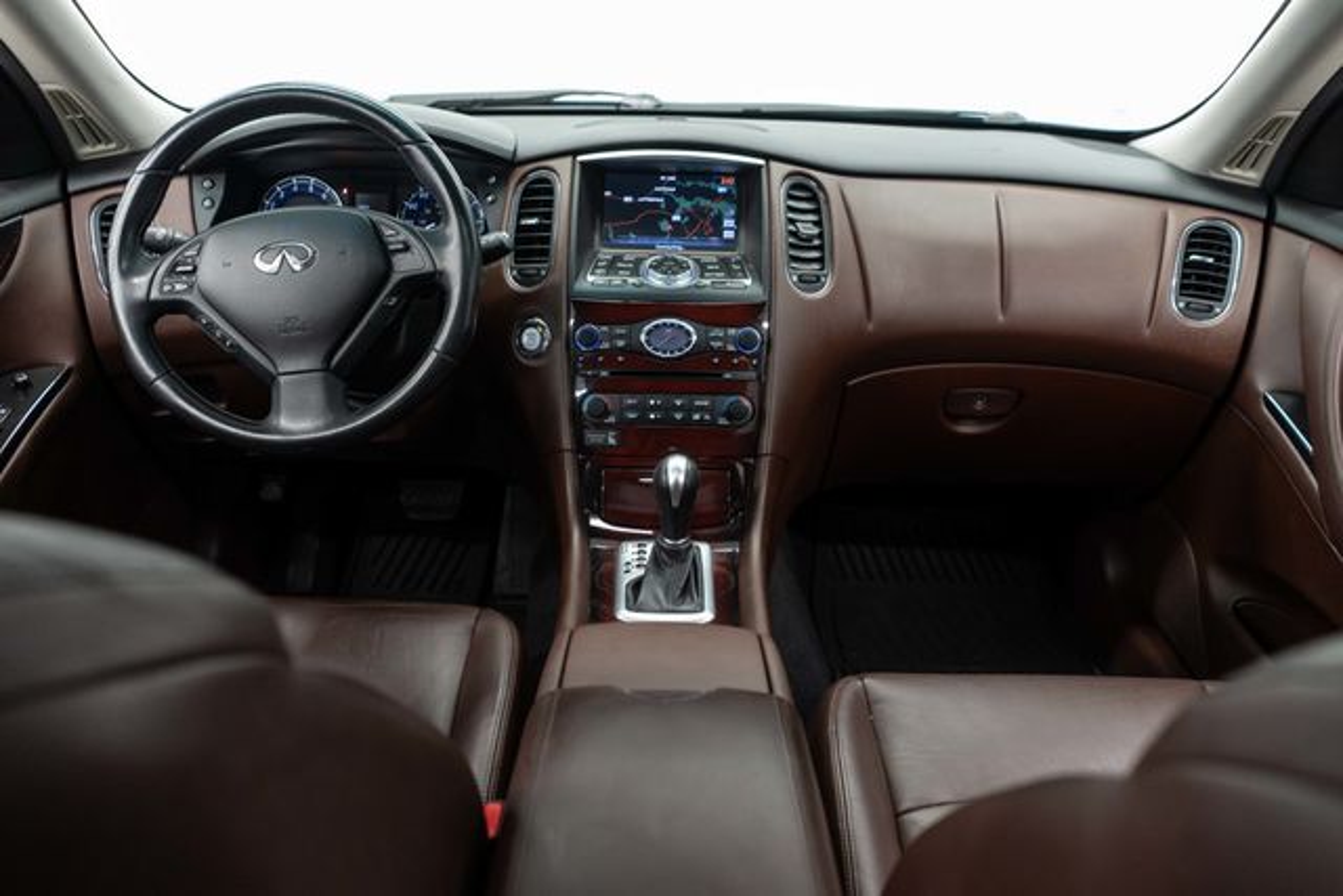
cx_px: 672
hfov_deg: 65.5
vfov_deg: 46.4
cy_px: 448
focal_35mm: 28
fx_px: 1045
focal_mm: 28
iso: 1000
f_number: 3.2
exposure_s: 1/50
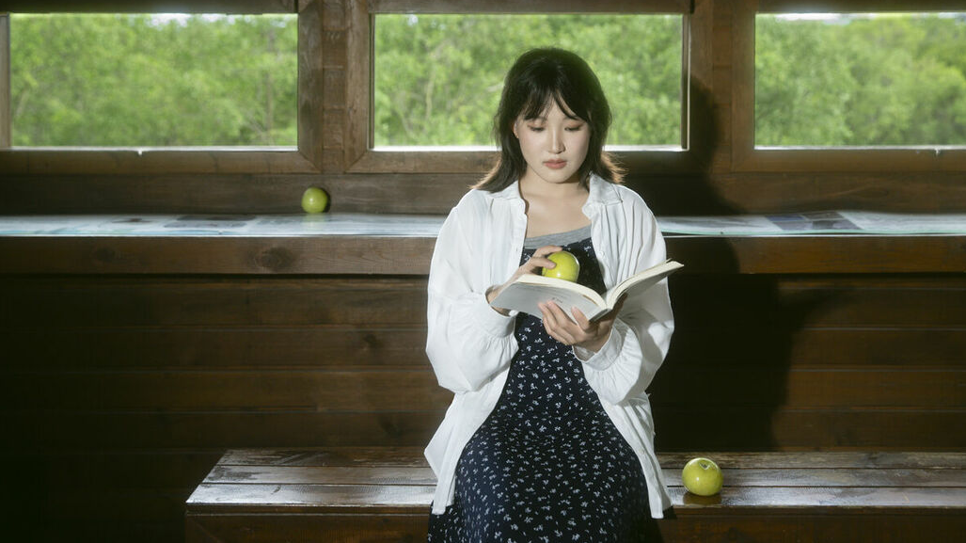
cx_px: 485
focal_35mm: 45
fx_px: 1152
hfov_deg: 45.5
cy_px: 227
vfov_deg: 26.5
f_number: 4
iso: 640
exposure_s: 1/125
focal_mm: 42
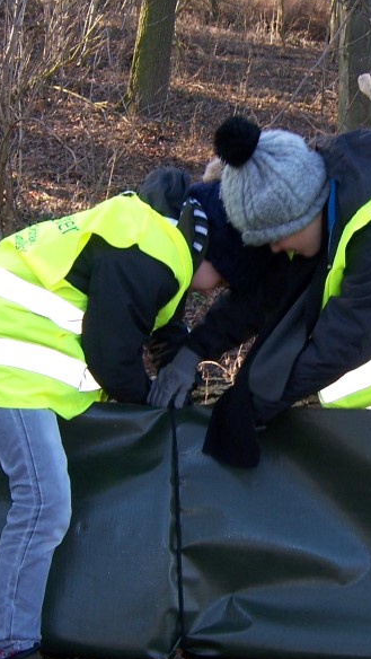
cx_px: 248
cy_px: 355
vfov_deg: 33.3
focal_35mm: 63
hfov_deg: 19.1
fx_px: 1101
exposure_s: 1/60
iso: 80
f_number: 2.8
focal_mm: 5.5
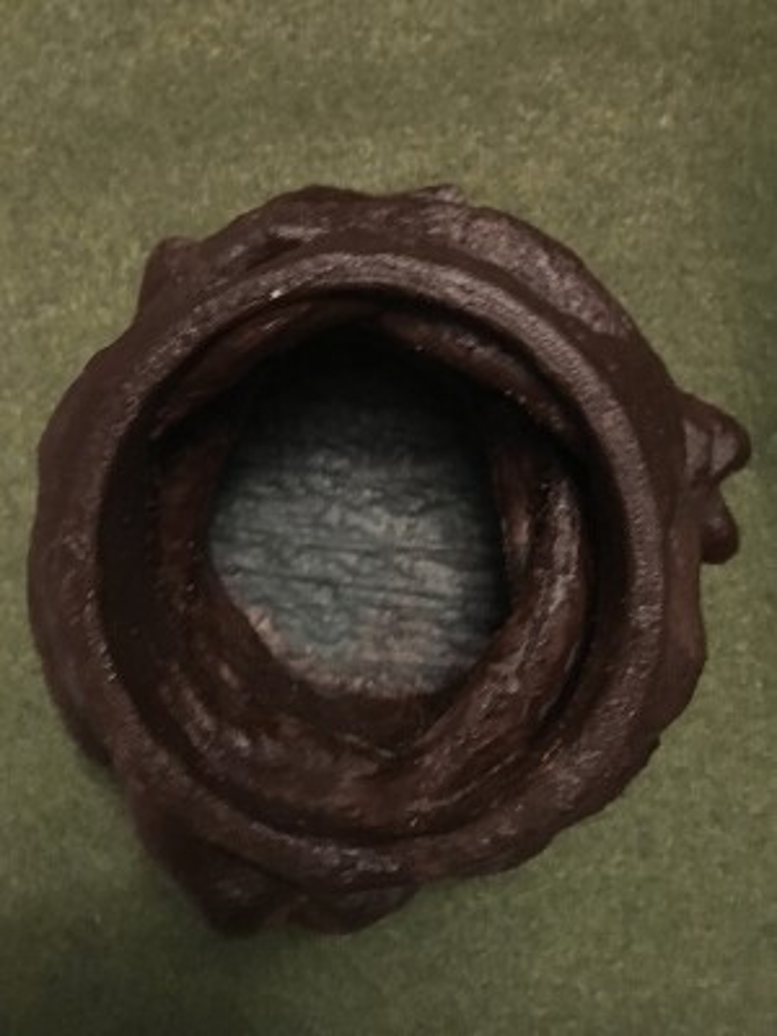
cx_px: 388
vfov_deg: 61.7
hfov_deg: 48.2
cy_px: 518
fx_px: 868
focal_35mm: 29
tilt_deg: -78.7
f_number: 2.2
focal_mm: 4.15
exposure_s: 1/24
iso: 200
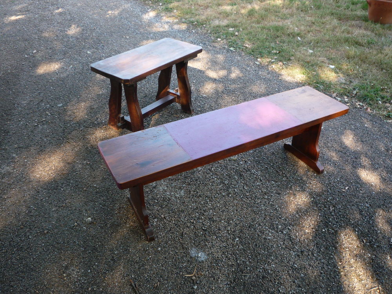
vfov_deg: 46.8
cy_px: 147
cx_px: 196
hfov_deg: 60.0
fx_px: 340
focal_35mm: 30
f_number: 3.3
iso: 100
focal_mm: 5.2
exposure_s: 1/60
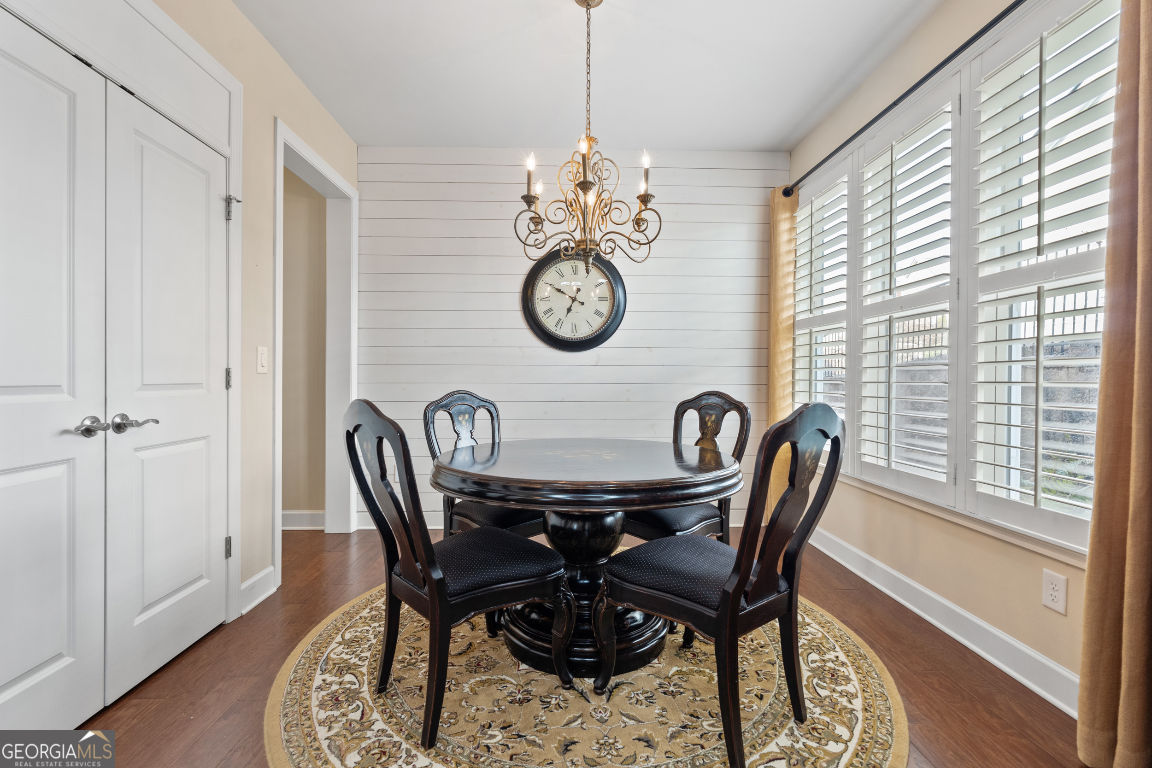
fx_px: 512
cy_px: 384
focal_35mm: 16
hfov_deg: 96.7
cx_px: 576
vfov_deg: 73.8
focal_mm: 16
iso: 1250
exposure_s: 1/13
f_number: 5.6
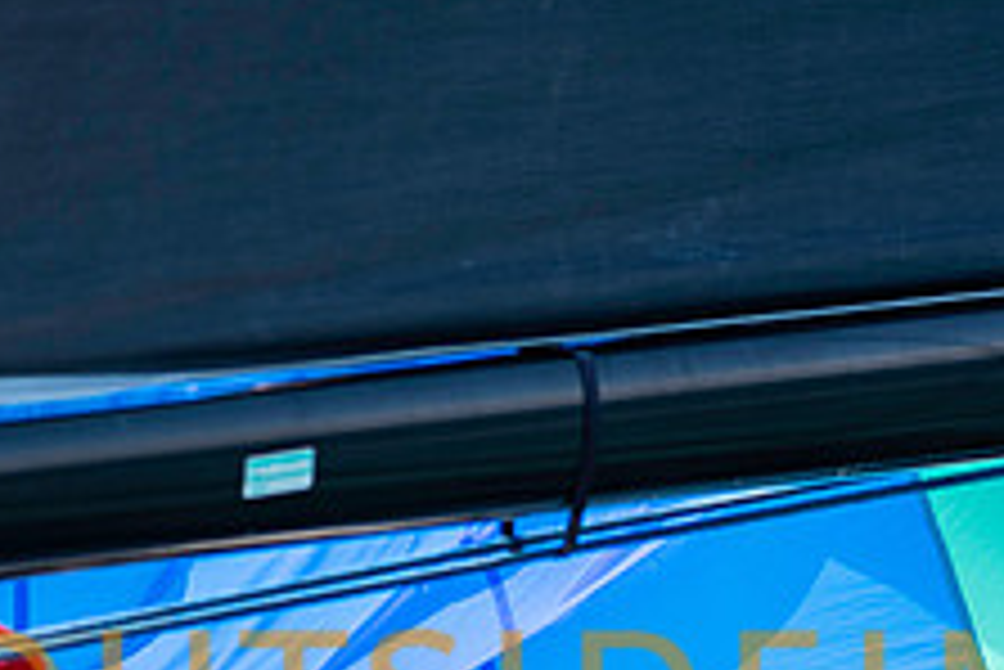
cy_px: 663
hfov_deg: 1.8
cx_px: 891
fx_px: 32650
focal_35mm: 1170
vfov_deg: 1.2
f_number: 5
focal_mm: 300
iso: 200
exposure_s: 1/1250
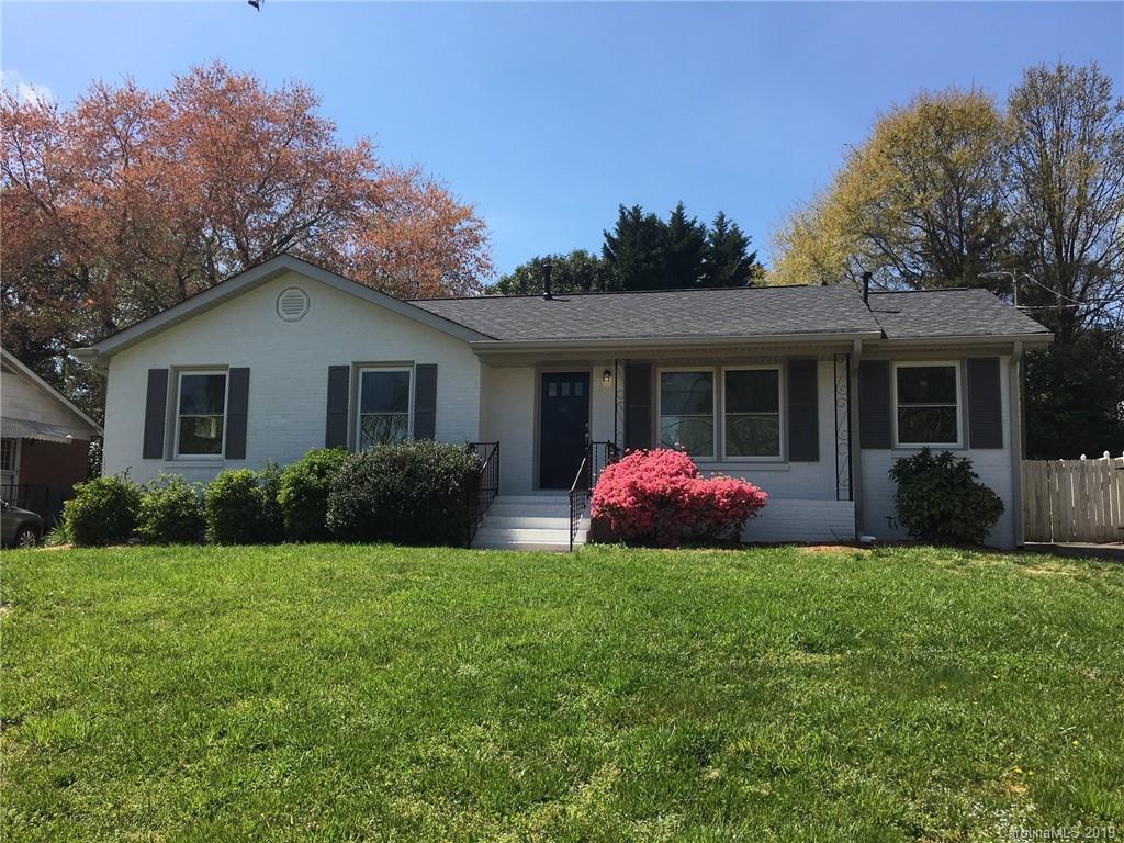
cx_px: 562
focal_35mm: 29
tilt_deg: +7.2
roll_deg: -1.2
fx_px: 942
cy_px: 422
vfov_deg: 48.2
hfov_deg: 61.7
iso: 25
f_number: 2.2
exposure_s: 1/1451
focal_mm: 4.15
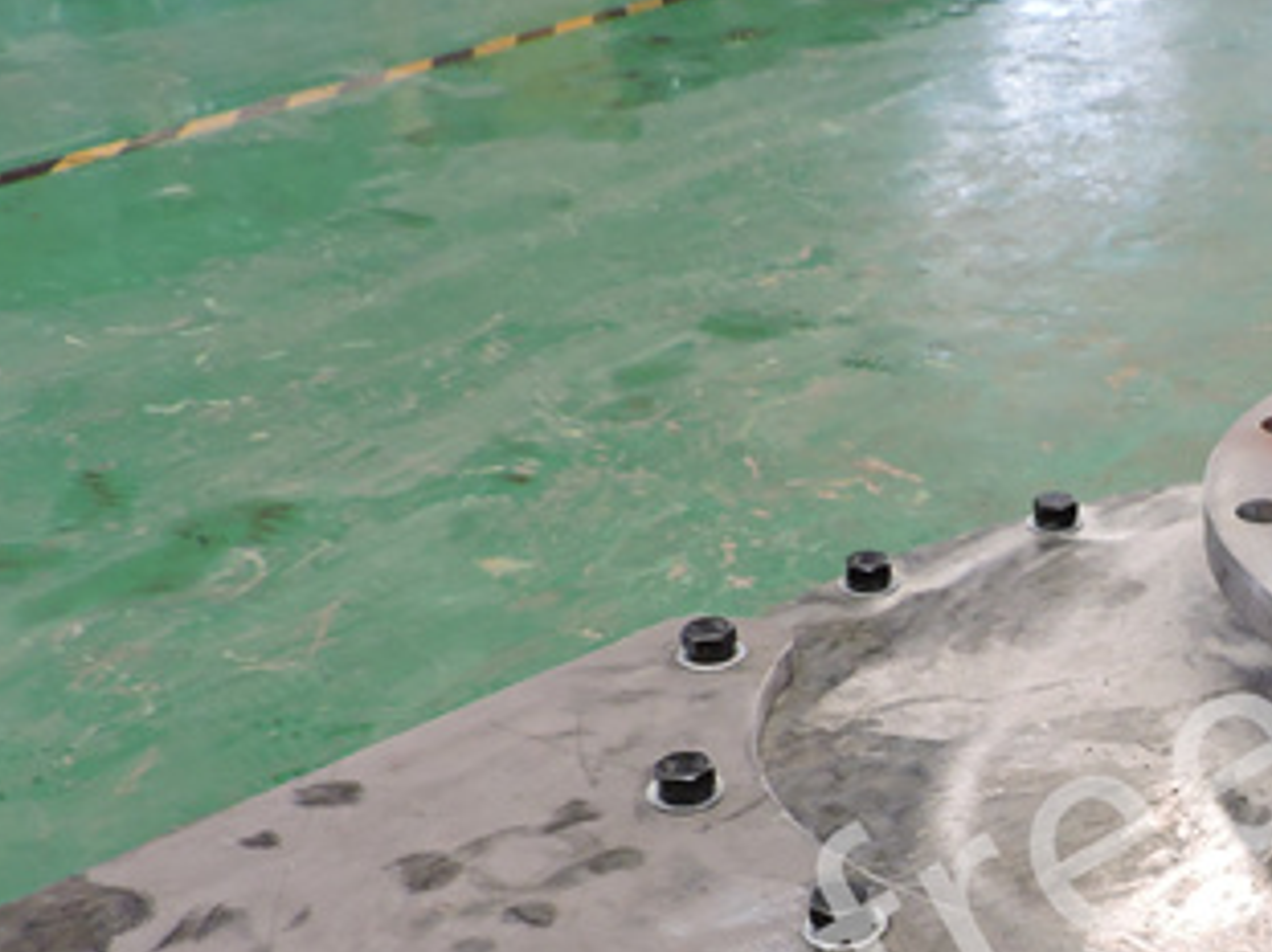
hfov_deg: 32.7
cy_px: 795
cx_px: 1268
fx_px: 1984
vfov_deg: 26.4
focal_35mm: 54
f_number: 3
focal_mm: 4.3
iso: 400
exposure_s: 1/30
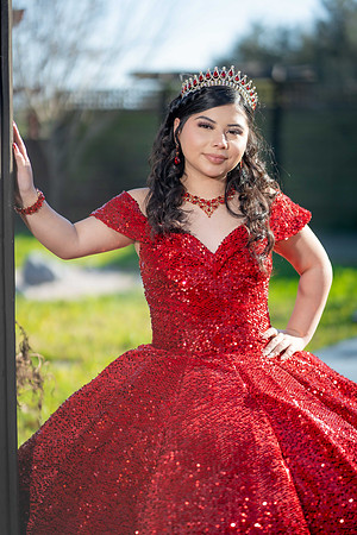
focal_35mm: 85
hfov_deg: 16.1
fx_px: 1264
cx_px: 178
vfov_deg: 23.9
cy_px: 268
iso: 250
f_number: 1.8
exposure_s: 1/3200
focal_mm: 85
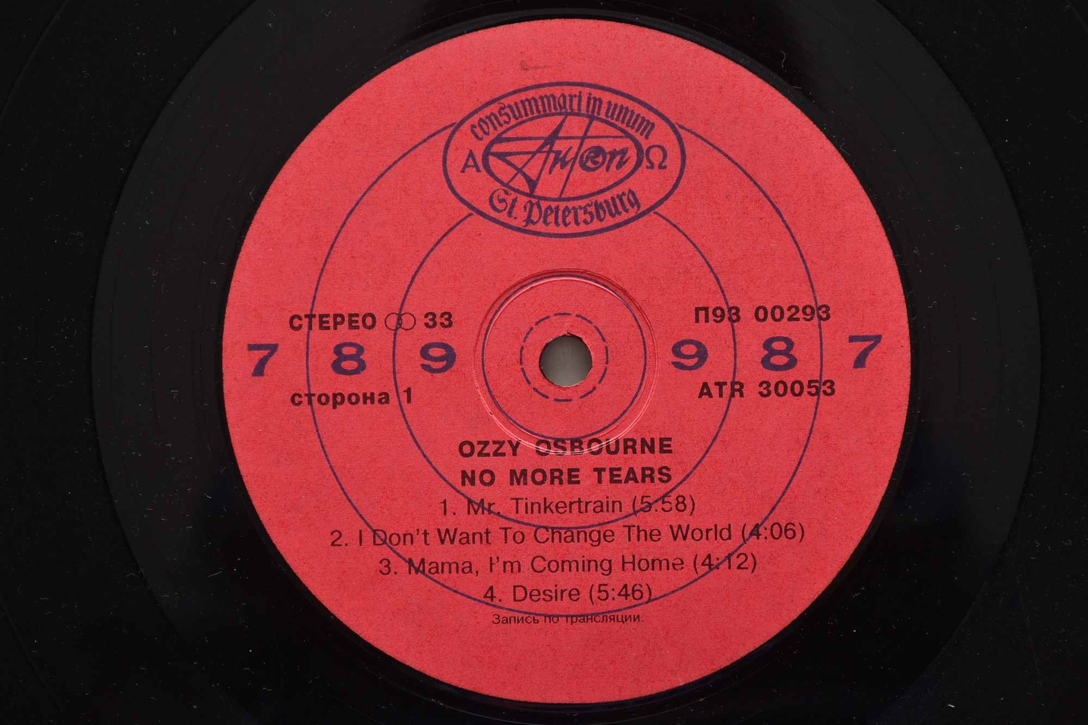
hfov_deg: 28.1
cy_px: 362
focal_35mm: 72
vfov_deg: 18.9
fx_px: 2176
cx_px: 544
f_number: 6.3
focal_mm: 48
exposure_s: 1/200
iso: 200
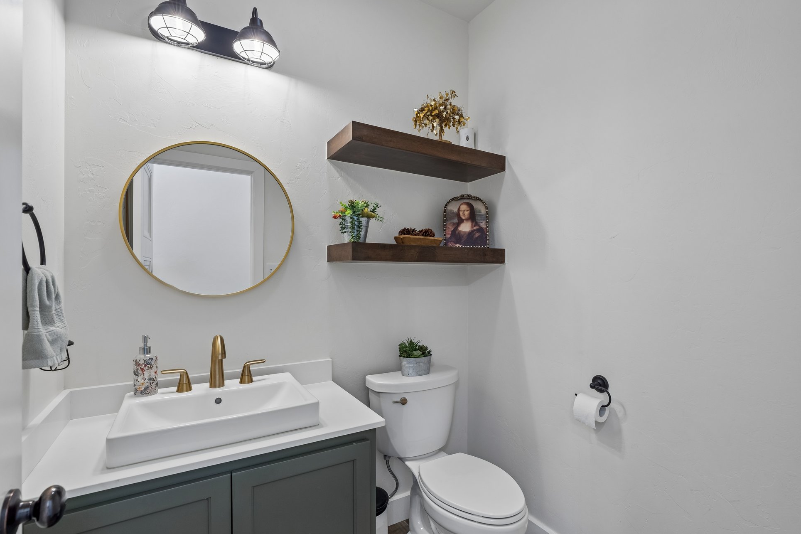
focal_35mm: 17
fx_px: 378
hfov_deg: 93.2
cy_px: 281
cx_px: 415
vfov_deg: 70.4
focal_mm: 16
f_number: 8
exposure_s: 1/60
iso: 200
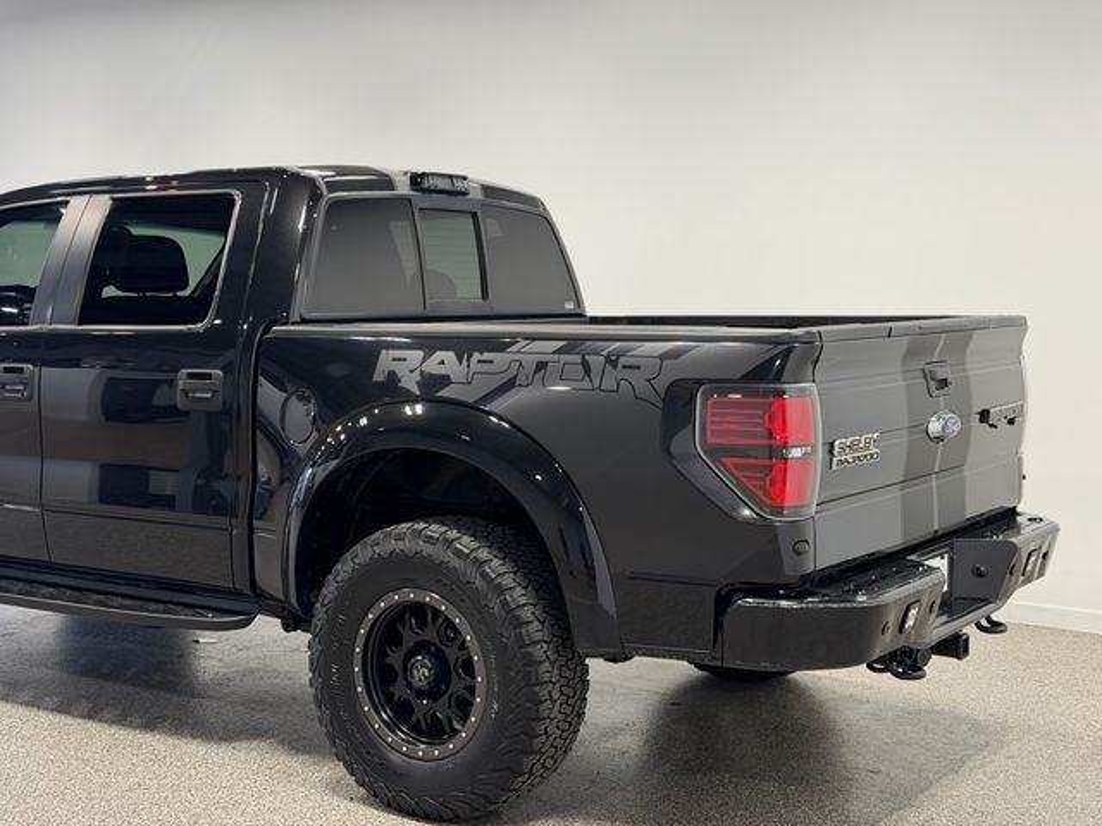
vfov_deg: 30.3
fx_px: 1528
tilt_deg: -4.4
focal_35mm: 48
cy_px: 413
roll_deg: -0.4
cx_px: 551
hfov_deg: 39.7
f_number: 1.78
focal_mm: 6.76
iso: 64
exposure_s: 1/120
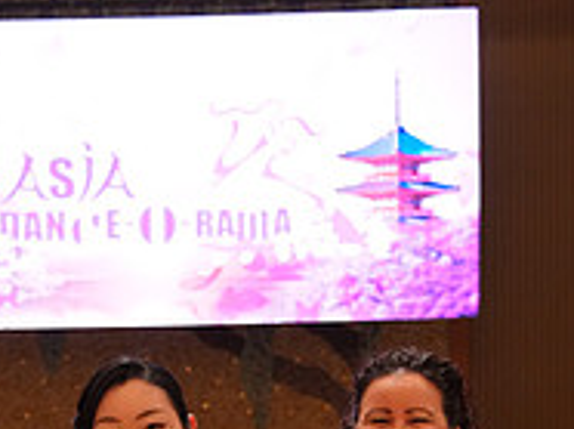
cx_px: 177
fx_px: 2136
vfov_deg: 10.9
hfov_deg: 15.3
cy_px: 694
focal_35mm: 129
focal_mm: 43
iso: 3200
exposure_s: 1/200
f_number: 4
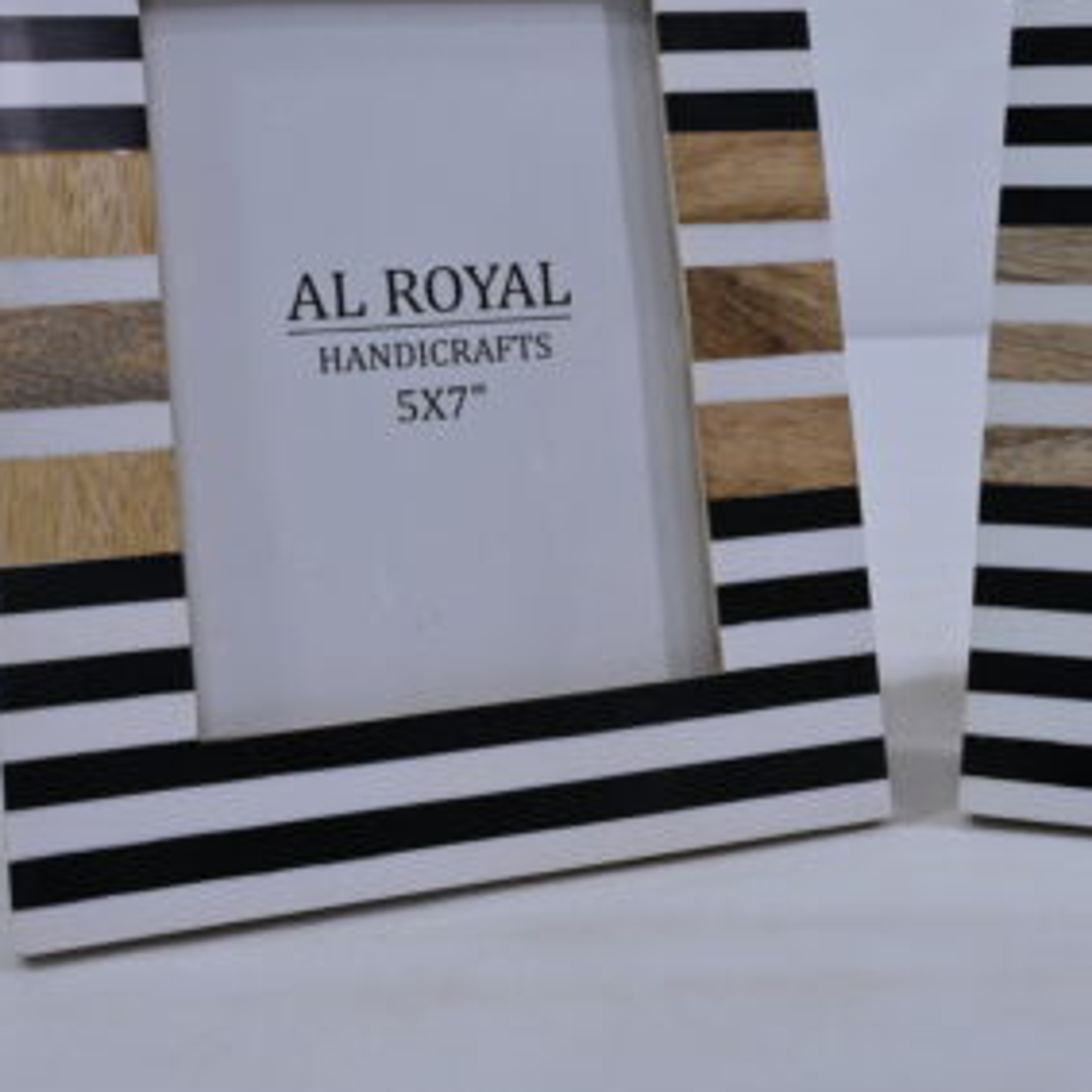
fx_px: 1959
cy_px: 376
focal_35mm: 55
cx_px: 833
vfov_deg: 30.9
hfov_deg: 30.6
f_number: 8
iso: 500
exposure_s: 1/125
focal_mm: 30.5
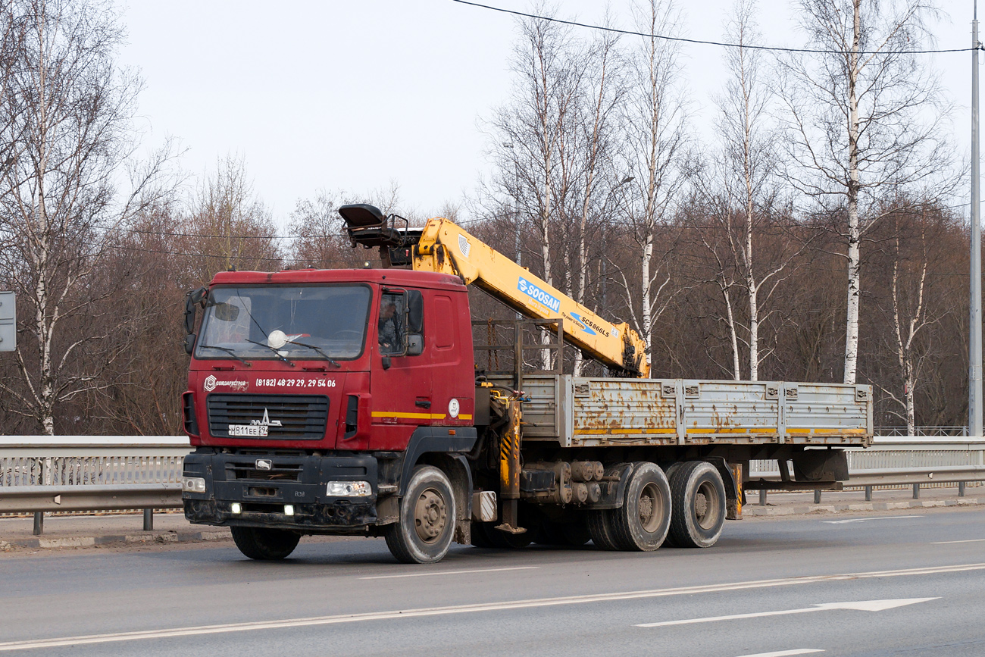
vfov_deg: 15.2
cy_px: 328
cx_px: 492
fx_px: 2463
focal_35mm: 90
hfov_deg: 22.6
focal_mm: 60
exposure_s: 1/640
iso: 200
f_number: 7.1
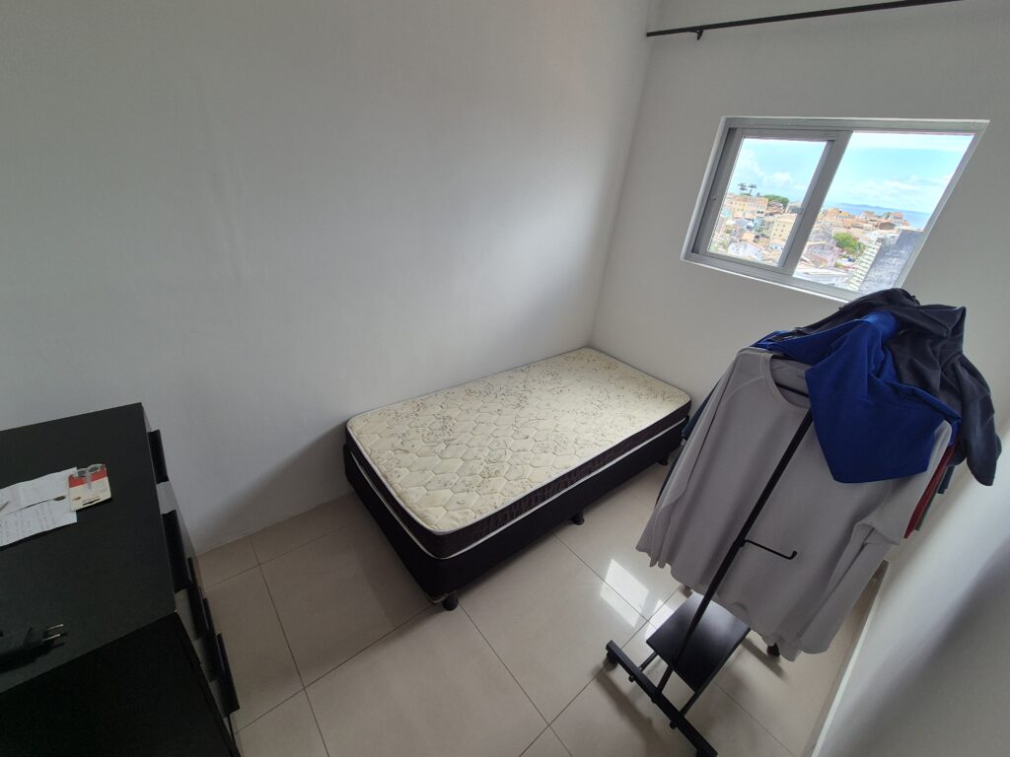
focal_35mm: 13
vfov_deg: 89.9
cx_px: 505
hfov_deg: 106.2
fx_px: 379
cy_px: 378
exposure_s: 1/286
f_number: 2.2
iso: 50
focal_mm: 2.2
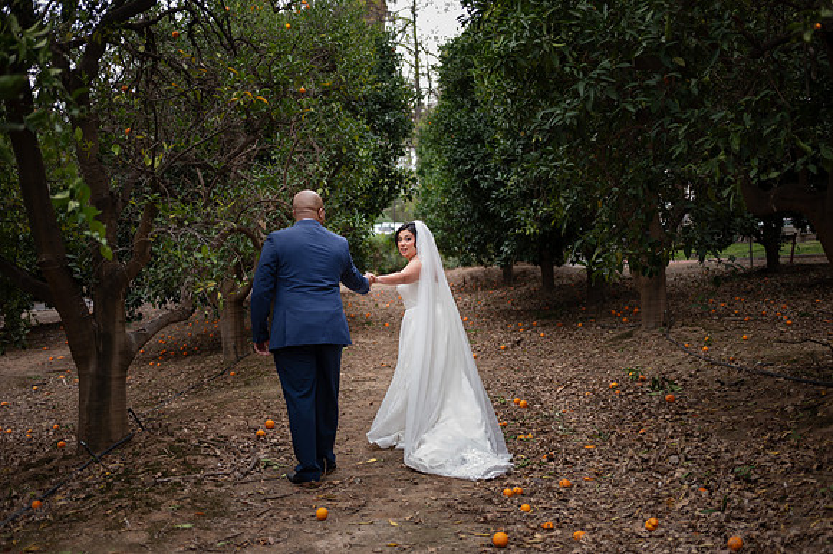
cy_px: 277
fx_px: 925
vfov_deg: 33.4
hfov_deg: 48.5
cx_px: 416
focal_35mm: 40
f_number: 2
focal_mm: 40
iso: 100
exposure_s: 1/80
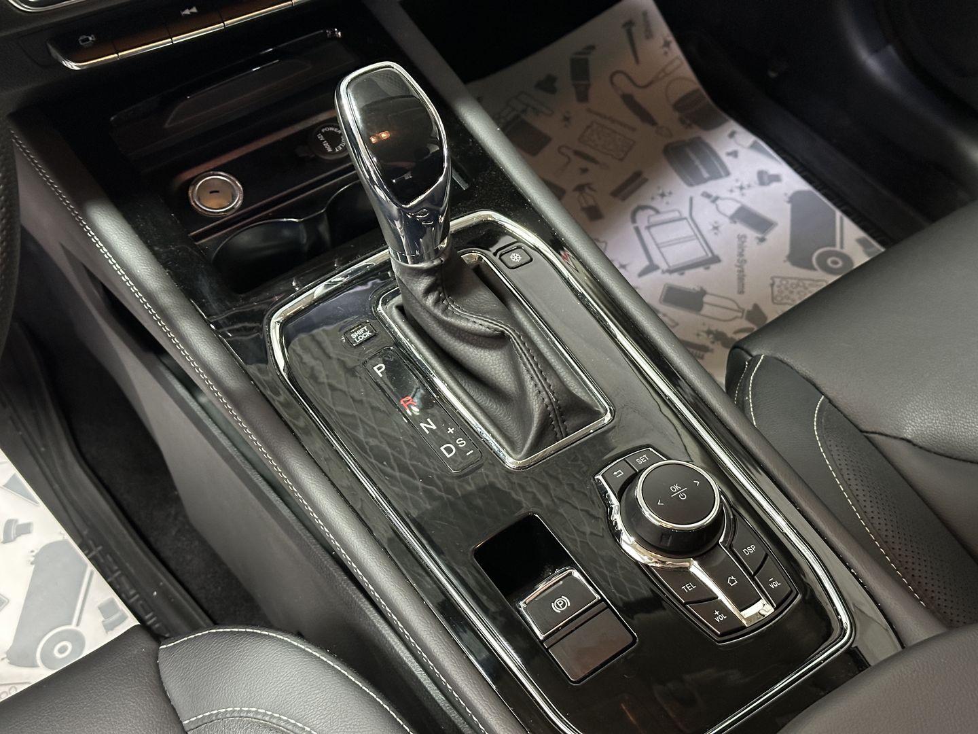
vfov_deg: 30.3
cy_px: 367
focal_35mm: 48
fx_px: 1356
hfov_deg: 39.7
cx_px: 489
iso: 500
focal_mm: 6.86
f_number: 1.78
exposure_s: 1/25
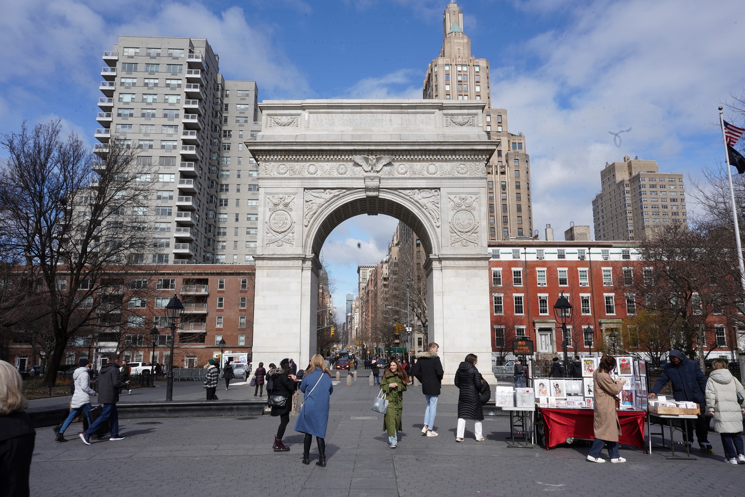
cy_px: 248
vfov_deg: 51.3
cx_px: 372
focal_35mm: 25
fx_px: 517
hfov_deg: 71.5
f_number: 22
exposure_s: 1/100
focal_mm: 25
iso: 250
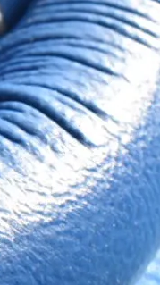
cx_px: -485
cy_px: -65
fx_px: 2101
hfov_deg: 4.1
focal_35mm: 278
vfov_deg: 7.7
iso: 100
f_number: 8
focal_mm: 22
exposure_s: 1/80
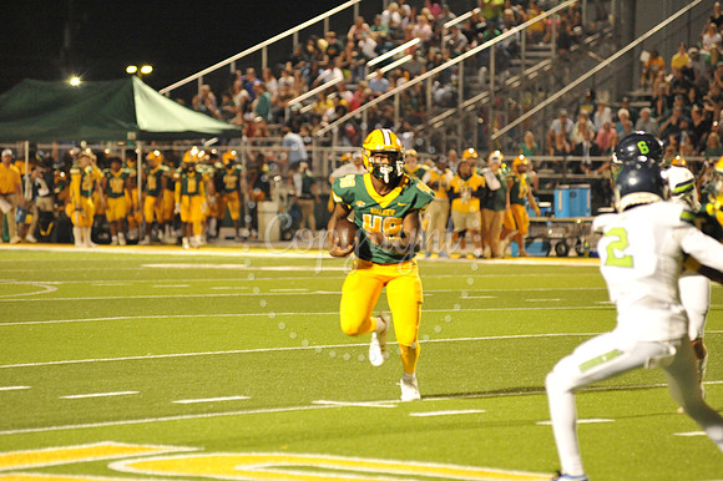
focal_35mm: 200
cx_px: 362
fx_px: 4014
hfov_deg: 10.3
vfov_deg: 6.9
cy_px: 240
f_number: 4
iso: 6400
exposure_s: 1/250
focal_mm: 200
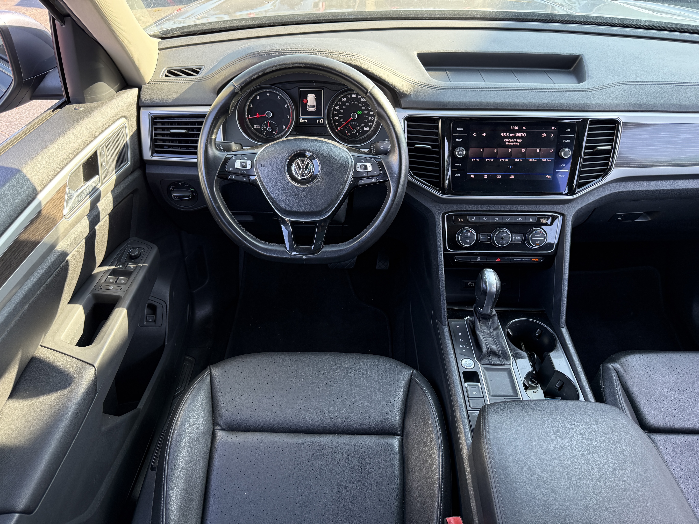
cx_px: 350
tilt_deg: -38.0
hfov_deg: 71.6
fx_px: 485
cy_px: 262
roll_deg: -0.5
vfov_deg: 56.8
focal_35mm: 24
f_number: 1.78
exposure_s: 1/160
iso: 200
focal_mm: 6.76
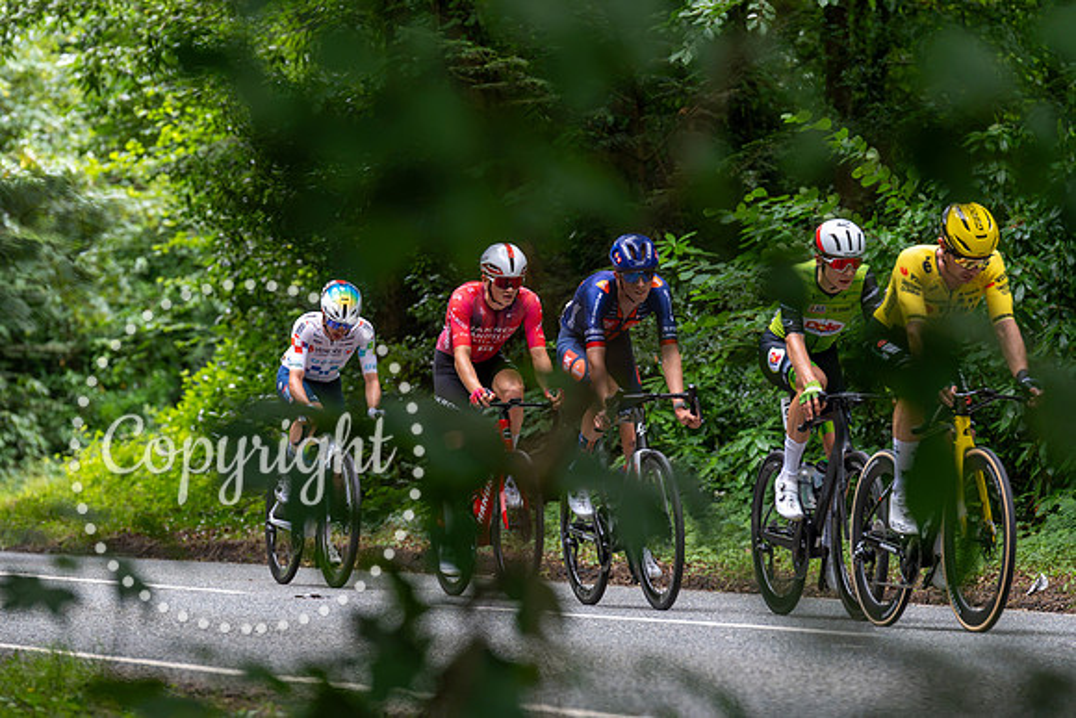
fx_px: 6427
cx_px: 451
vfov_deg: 6.4
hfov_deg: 9.6
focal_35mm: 215
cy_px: 301
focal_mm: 185
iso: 2000
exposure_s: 1/1000
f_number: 4.5
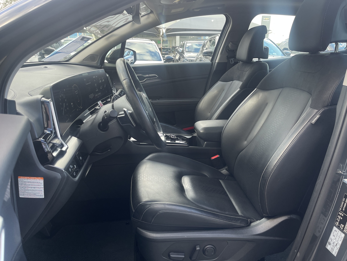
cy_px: 130
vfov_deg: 54.9
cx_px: 174
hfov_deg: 69.4
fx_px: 251
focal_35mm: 25
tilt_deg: -16.7
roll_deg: -0.9
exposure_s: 1/121
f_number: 1.6
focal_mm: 5.1
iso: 125
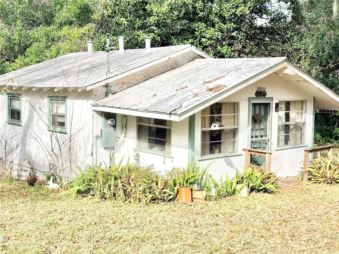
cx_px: 170
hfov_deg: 39.7
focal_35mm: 48
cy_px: 127
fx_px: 470
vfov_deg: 30.3
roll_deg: -0.7
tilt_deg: -5.0
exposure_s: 1/3891
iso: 64
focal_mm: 6.76
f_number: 1.78
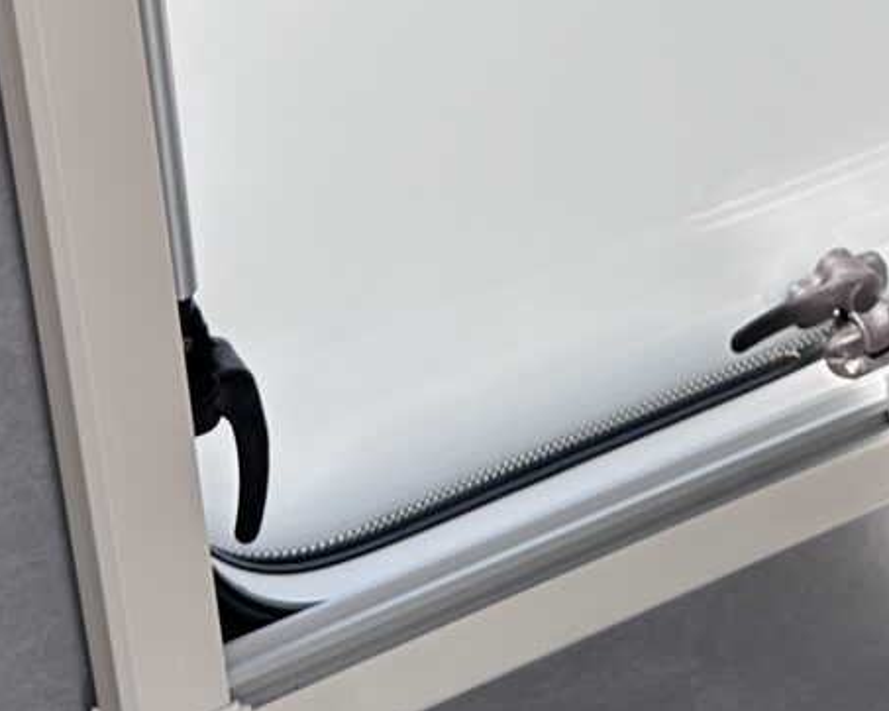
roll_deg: +2.9
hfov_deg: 18.0
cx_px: 644
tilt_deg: -22.4
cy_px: -412
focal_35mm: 106
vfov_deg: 13.5
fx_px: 2788
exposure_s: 1/496
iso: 80
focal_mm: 6.86
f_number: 1.78
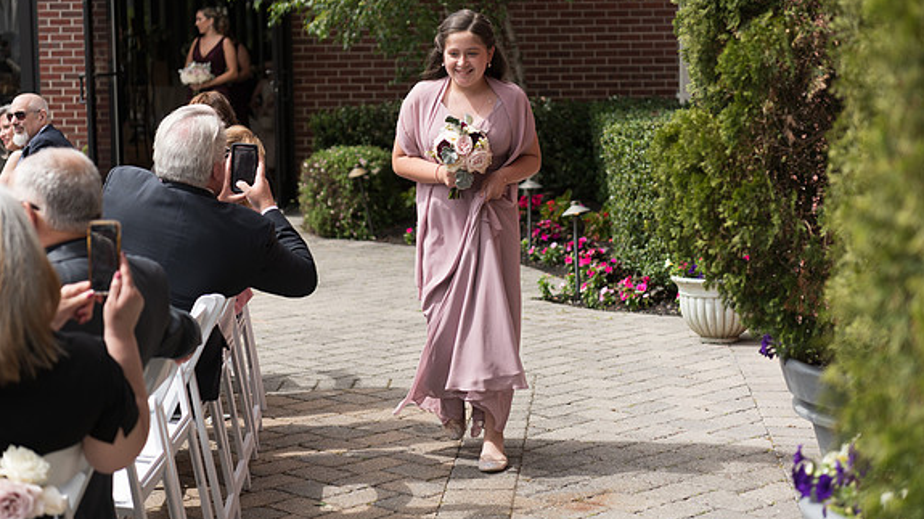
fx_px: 1812
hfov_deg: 28.6
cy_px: 224
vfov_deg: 16.3
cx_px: 461
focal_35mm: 74
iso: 64
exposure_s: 1/640
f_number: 2.8
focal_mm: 70
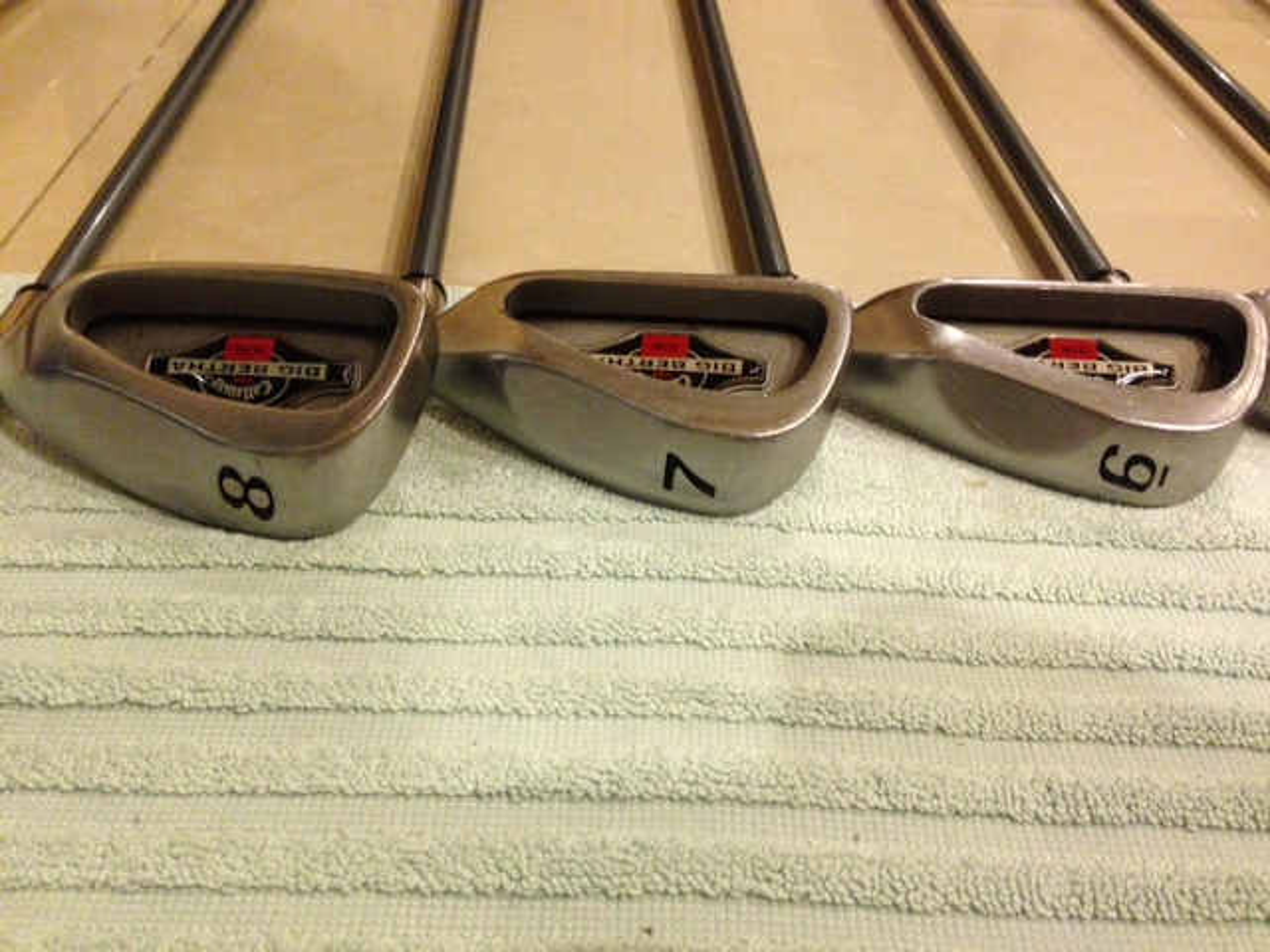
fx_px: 1211
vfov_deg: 42.9
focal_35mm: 33
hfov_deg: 55.4
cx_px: 635
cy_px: 476
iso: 400
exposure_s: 1/15
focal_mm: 4.13
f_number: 2.4
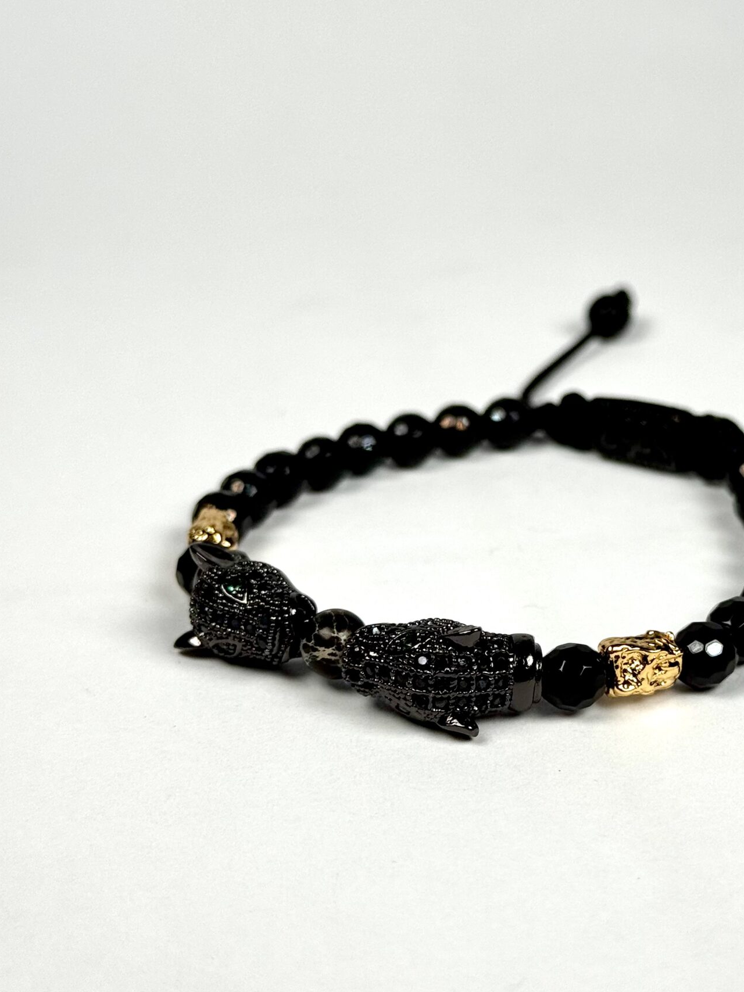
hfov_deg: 20.3
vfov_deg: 27.0
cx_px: 518
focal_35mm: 72
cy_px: 493
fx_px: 2064
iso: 64
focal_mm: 6.76
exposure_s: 1/9009
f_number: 1.78
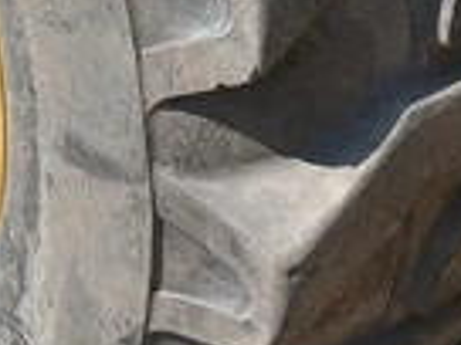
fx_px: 1132
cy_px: -24
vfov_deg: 16.9
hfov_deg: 23.0
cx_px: 261
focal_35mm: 85
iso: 25
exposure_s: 1/1342
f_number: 1.8
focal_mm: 3
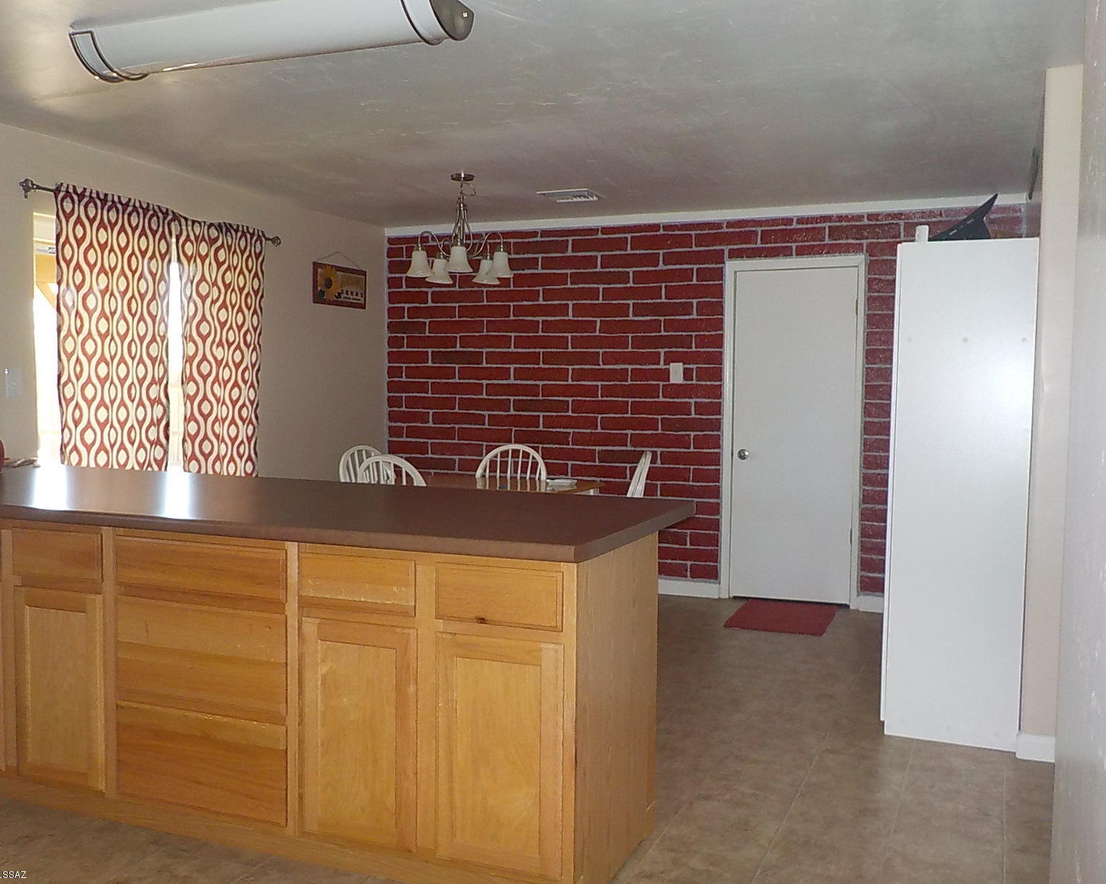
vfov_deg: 45.8
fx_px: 1047
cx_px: 559
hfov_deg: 55.7
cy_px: 452
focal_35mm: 32
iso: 250
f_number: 3.3
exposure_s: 1/30
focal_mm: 4.1
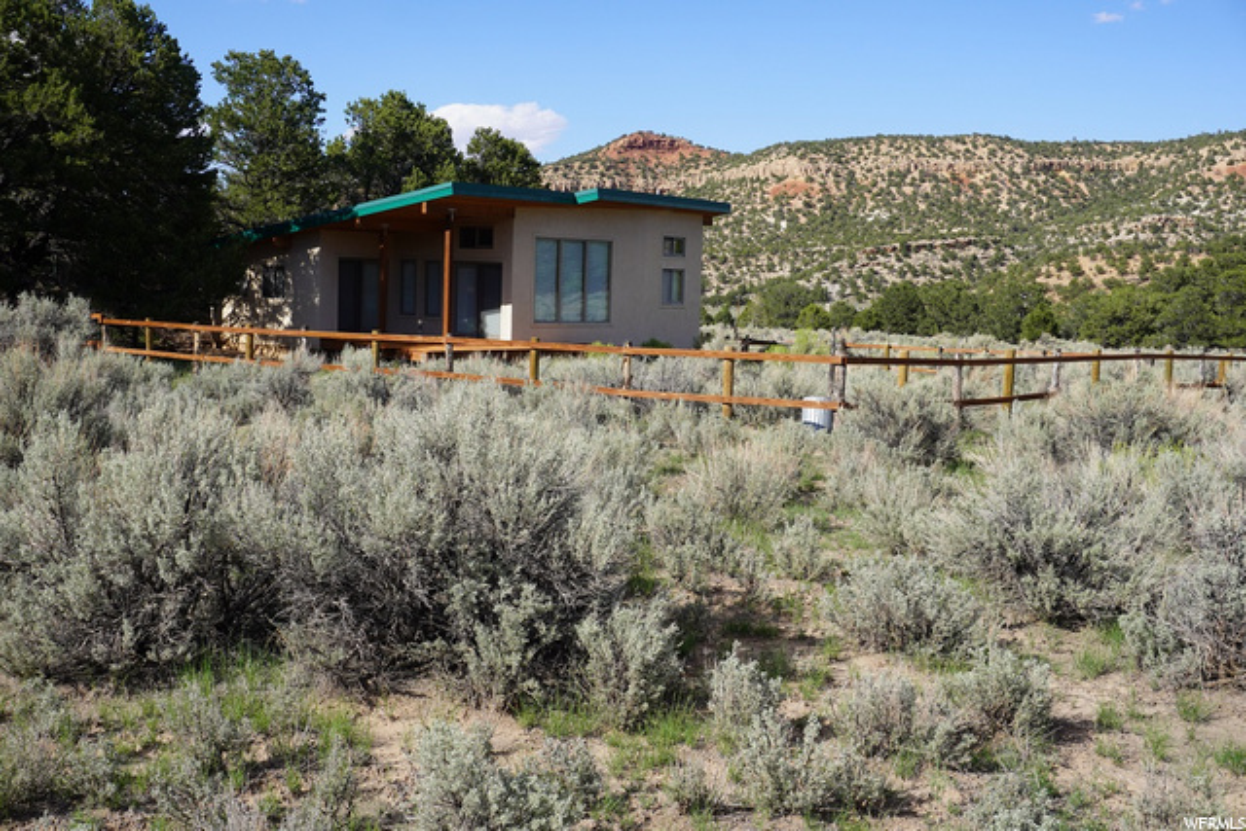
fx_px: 1350
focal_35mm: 39
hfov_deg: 49.5
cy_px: 416
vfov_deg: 34.2
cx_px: 623
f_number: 11
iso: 100
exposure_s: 1/125
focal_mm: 26
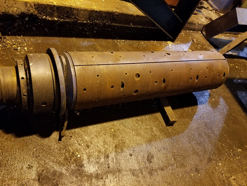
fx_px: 186
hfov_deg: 67.3
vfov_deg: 53.1
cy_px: 93
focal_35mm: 26
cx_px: 124
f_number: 1.7
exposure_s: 1/10
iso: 250
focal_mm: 4.25
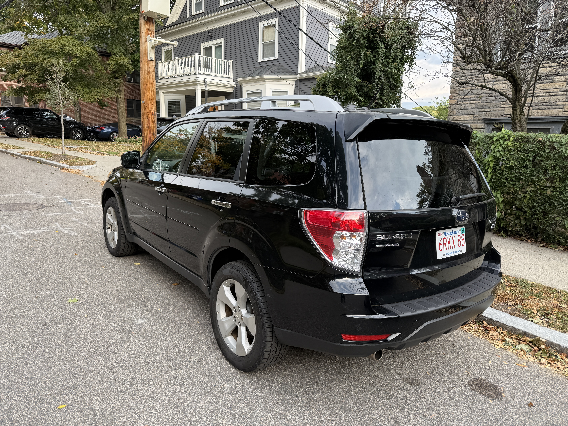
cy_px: 213
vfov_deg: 56.8
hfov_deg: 71.6
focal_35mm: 24
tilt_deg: -9.2
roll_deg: +0.0
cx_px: 284
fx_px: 394
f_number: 1.78
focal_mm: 6.76
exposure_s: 1/563
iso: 80
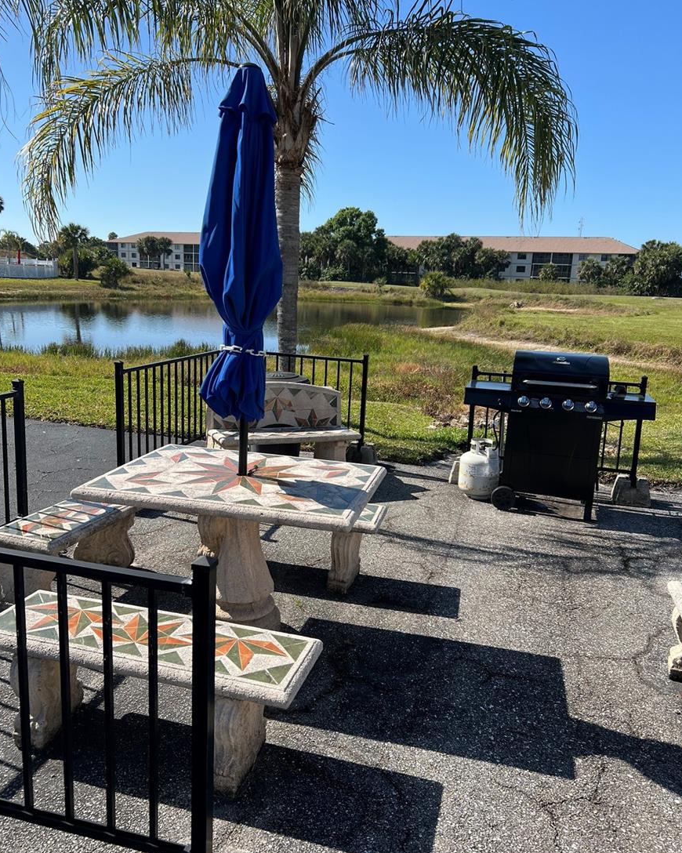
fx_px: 707
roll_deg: -2.7
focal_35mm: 28
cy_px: 431
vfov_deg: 62.2
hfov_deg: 51.5
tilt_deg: -13.0
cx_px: 343
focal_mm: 5.7
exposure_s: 1/3356
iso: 50
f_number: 1.5
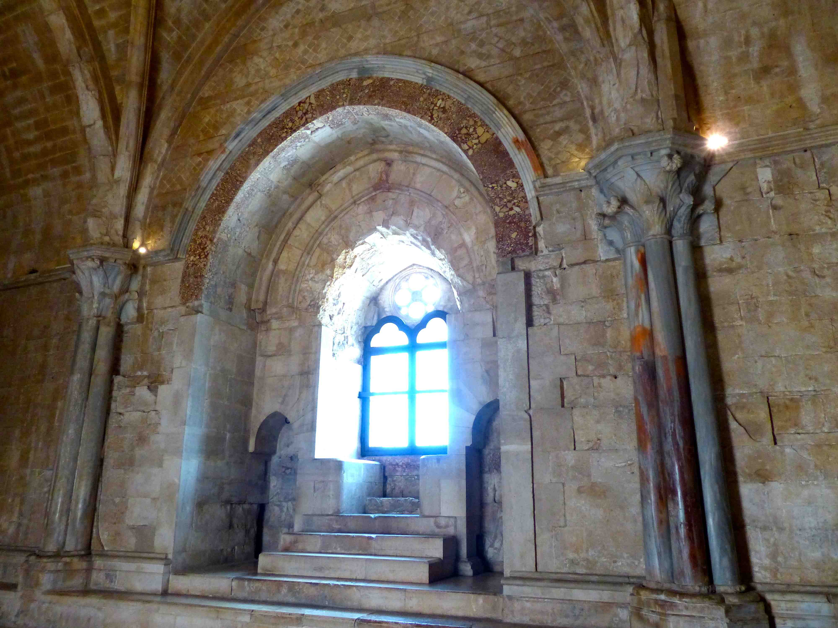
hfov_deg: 67.3
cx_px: 419
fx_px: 629
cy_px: 314
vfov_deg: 53.1
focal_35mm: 26
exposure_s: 1/60
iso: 320
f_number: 2.8
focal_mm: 4.5
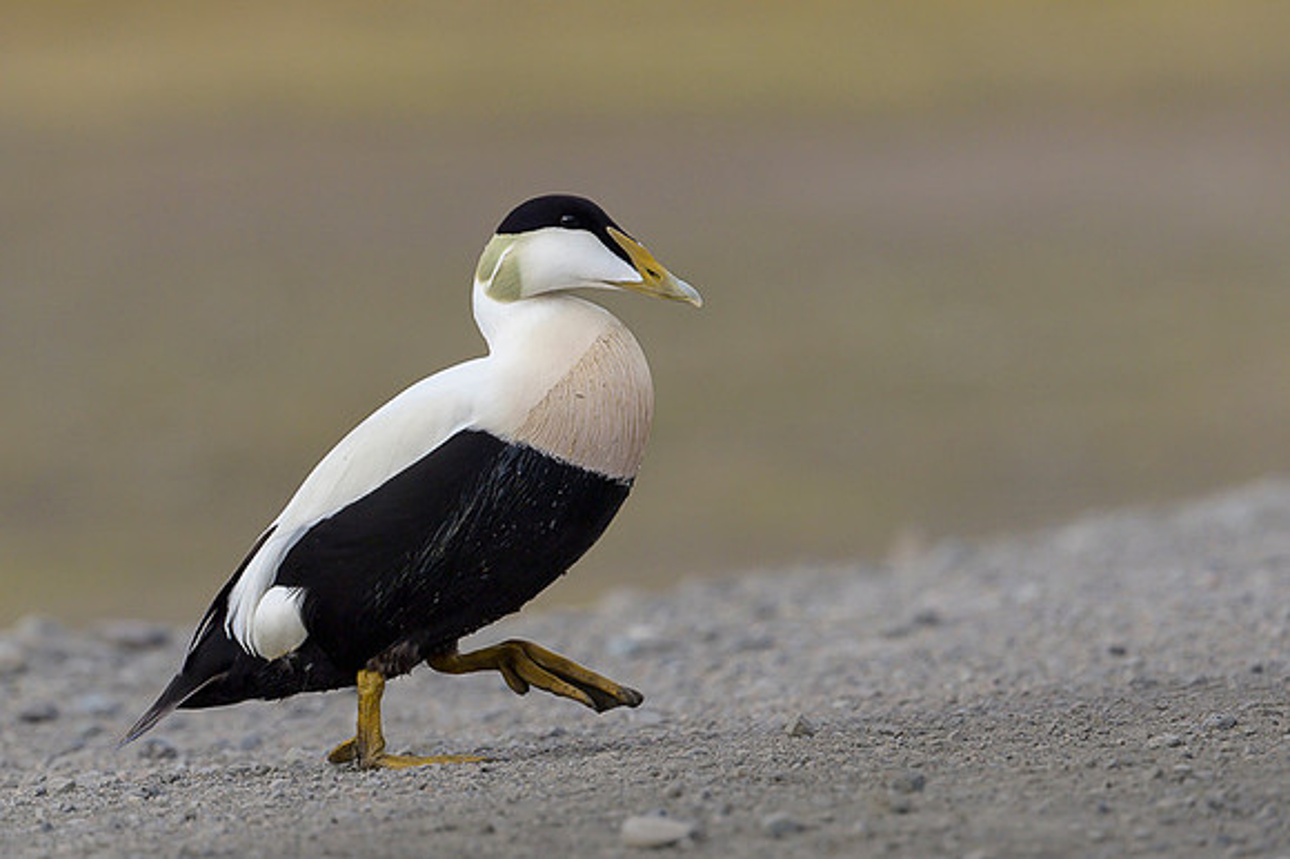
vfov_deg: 3.3
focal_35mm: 416
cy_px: 323
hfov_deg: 5.0
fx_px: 14915
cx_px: 506
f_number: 5.6
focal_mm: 330
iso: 800
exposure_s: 1/2500
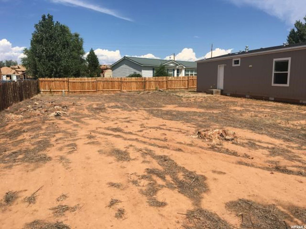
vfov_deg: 48.2
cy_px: 114
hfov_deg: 61.7
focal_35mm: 29
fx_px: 256
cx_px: 153
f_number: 2.2
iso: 25
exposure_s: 1/1923
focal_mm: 4.15
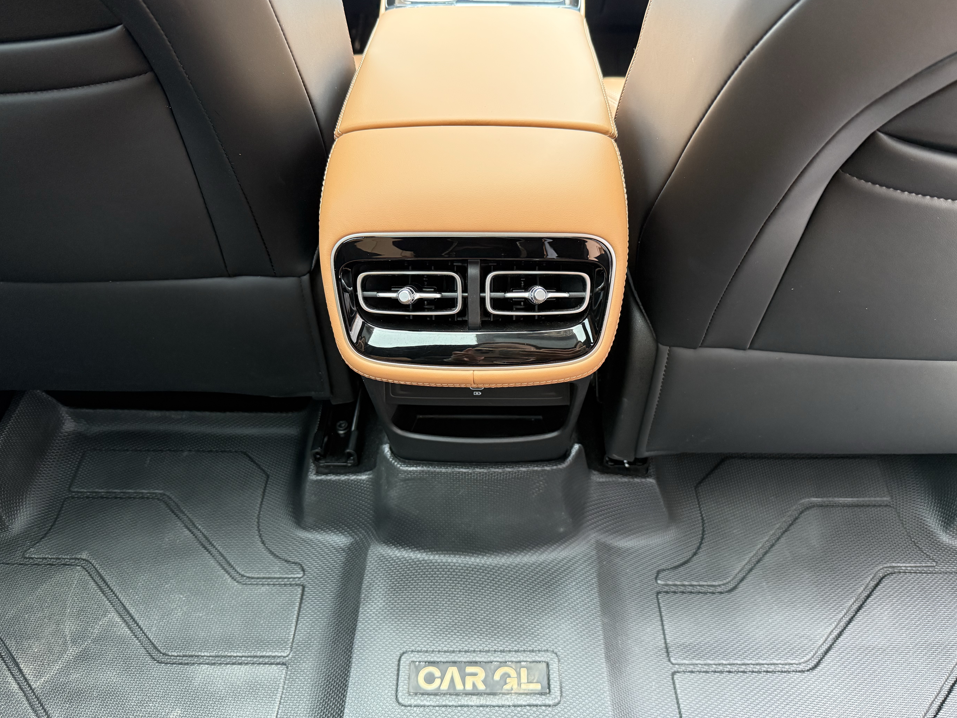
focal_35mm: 25
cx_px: 490
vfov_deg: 54.9
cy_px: 345
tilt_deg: -41.0
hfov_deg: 69.4
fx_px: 691
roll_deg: -0.9
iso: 400
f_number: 1.78
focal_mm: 6.76
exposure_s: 1/60
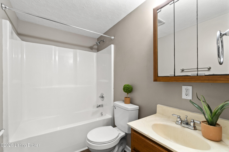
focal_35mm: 15
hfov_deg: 100.4
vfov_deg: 77.3
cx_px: 114
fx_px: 95
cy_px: 76
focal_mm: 10
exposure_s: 1/4
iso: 400
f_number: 8
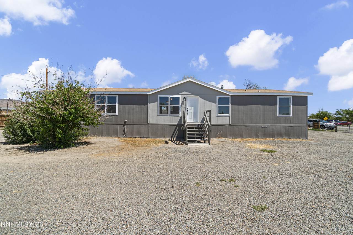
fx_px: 147
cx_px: 176
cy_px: 118
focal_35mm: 15
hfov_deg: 100.4
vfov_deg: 77.3
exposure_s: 1/50
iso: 100
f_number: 7.1
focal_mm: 10
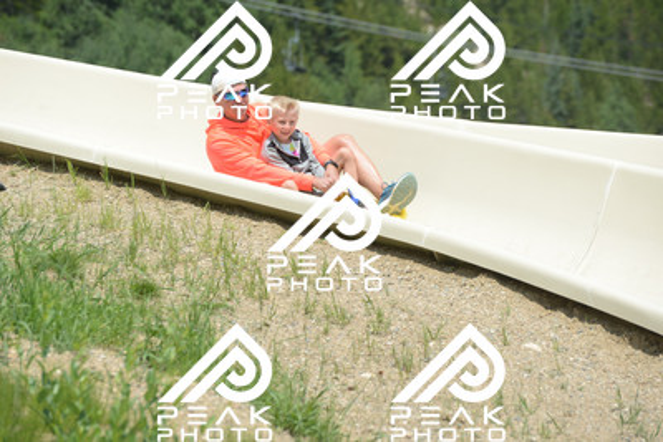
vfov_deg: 7.0
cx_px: 332
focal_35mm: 195
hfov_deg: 10.5
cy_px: 221
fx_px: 3592
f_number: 6.3
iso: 400
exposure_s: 1/1250
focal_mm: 195
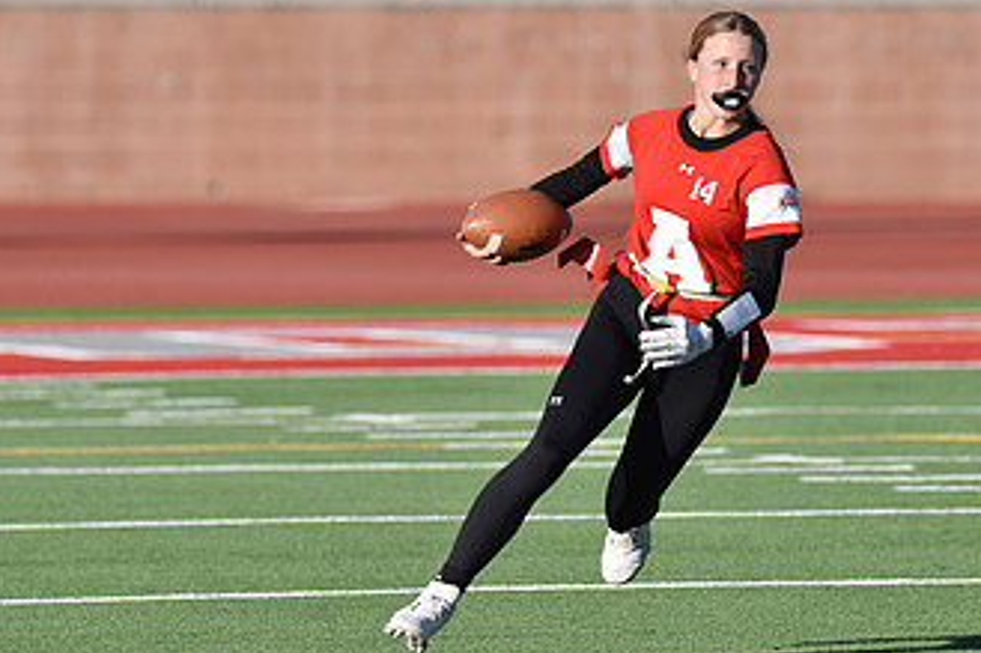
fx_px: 16341
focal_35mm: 600
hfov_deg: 3.4
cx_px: 617
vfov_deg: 2.3
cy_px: 258
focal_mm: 340
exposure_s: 1/4000
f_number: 6
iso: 800
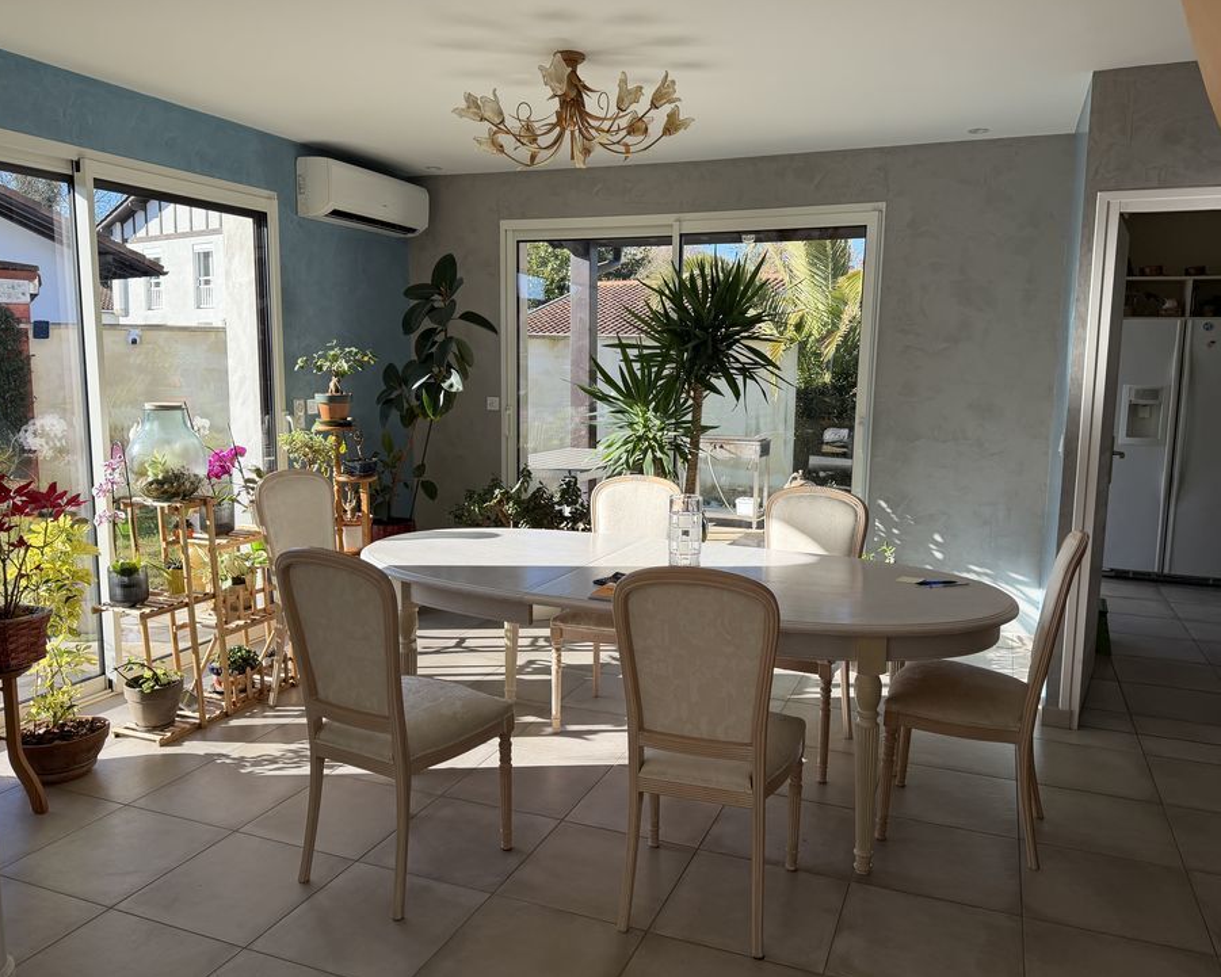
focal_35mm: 26
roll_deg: -0.4
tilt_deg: -8.3
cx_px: 619
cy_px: 492
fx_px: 940
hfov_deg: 66.0
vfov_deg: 54.9
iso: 100
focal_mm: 6.76
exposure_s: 1/1292
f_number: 1.78
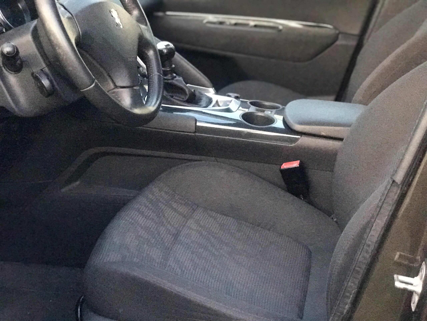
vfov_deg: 25.7
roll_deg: +1.0
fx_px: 703
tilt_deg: -18.9
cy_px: 160
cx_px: 214
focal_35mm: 57
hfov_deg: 33.8
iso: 1250
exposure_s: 1/50
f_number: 2.8
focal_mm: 6.6
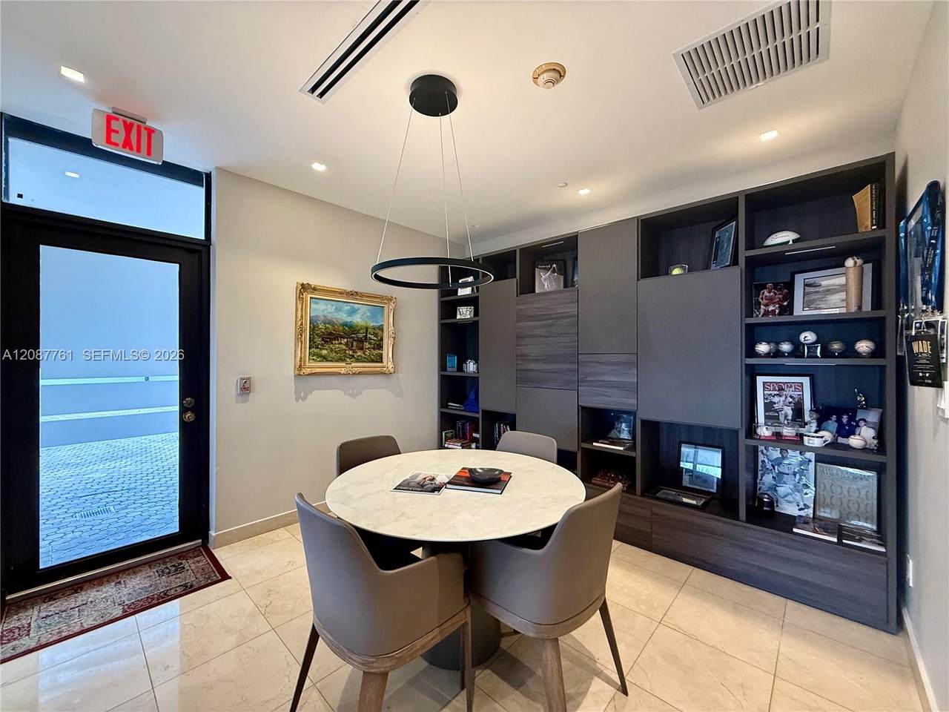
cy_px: 356
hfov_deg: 102.1
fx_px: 384
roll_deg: -0.4
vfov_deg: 85.7
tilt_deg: +0.8
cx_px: 474
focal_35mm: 14
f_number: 2.2
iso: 400
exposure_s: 1/60
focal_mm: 2.22
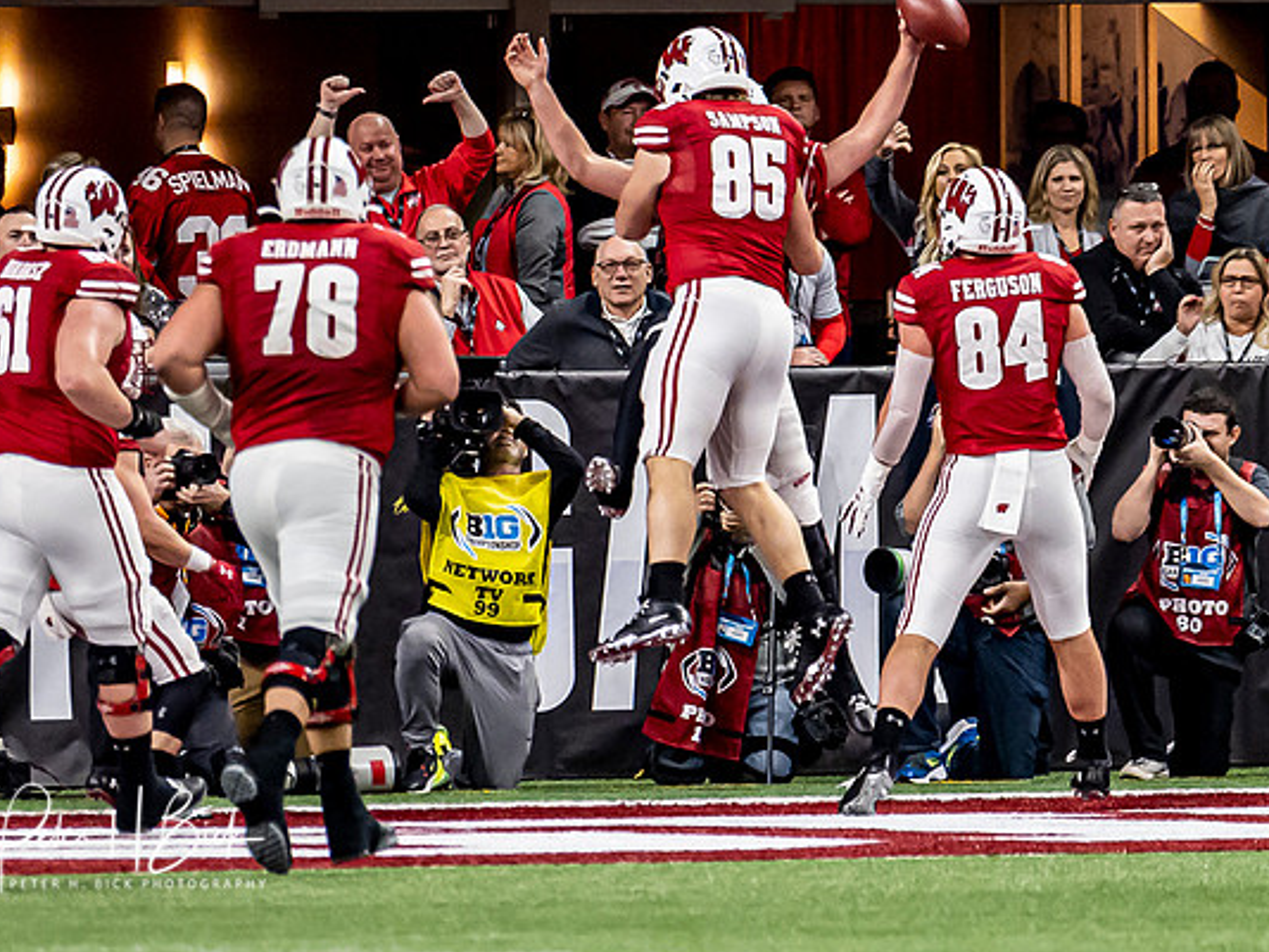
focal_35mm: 952
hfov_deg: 2.1
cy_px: 455
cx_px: 645
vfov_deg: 1.6
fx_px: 34915
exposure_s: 1/1000
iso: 1600
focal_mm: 200
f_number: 2.8
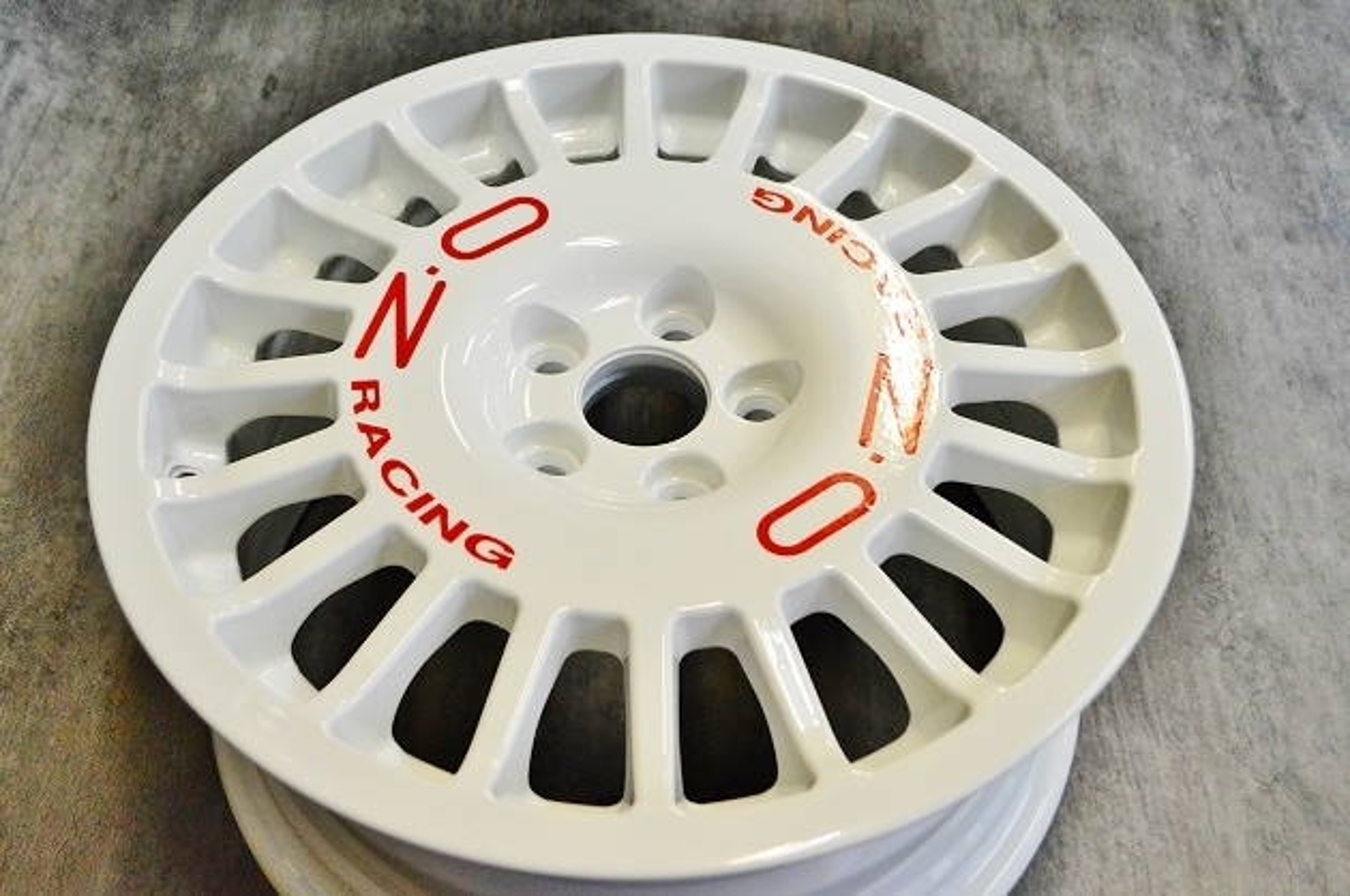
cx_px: 675
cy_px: 448
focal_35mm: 39
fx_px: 1460
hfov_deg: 49.6
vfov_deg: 34.1
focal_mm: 26
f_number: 5.6
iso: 3200
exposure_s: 1/125
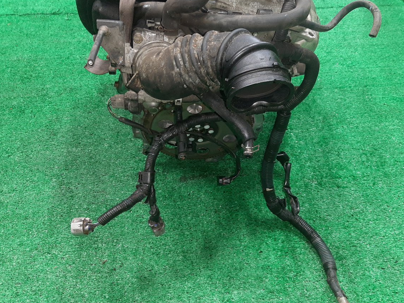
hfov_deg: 55.3
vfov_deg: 42.9
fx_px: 385
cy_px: 155
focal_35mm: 33
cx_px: 215
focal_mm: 3.93
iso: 216
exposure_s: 1/50
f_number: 1.7
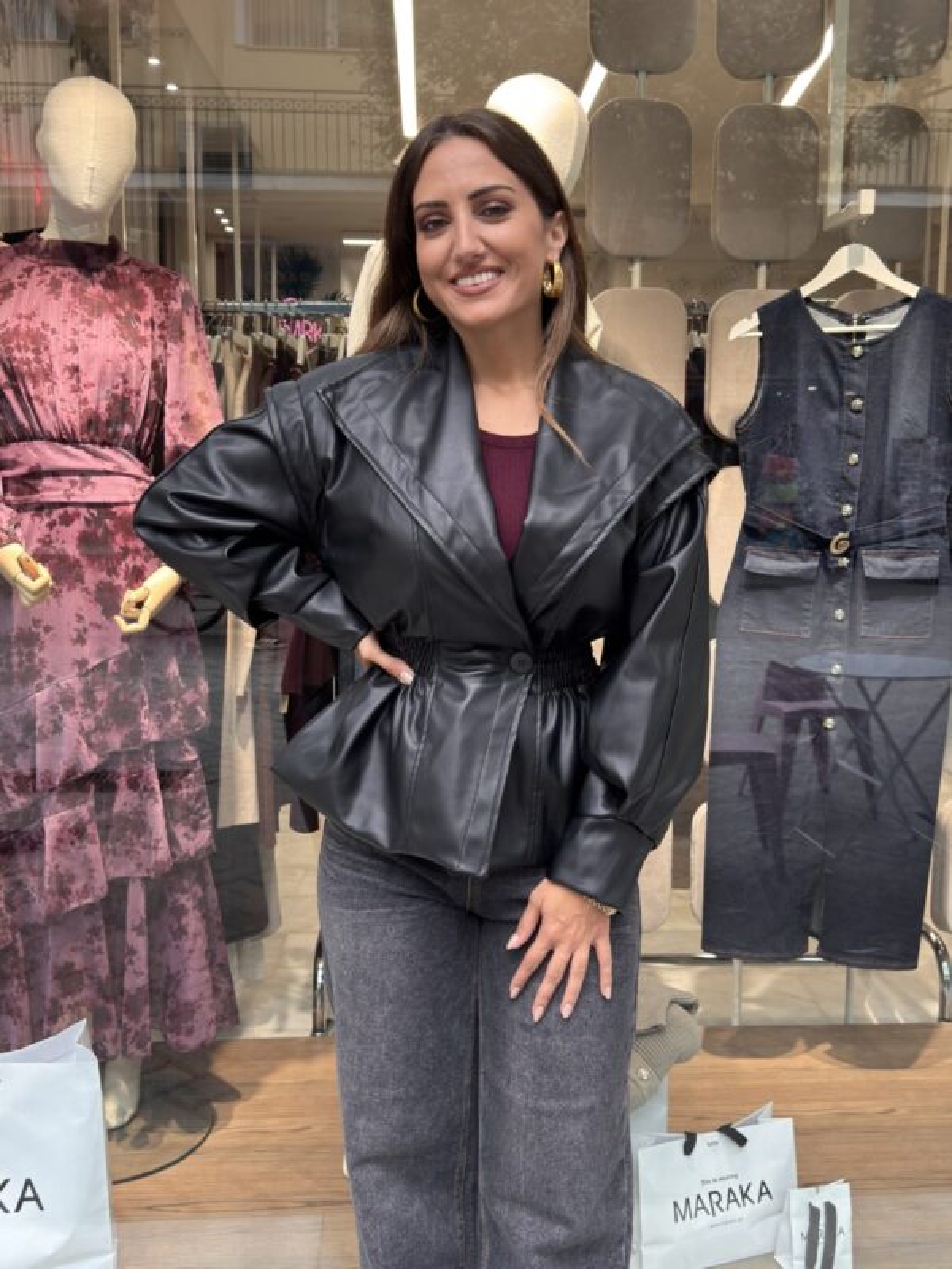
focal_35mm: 35
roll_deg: -1.4
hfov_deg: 40.7
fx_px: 1283
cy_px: 634
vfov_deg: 52.6
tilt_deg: -6.5
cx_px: 476
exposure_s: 1/216
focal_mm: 6.76
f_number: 1.78
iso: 80
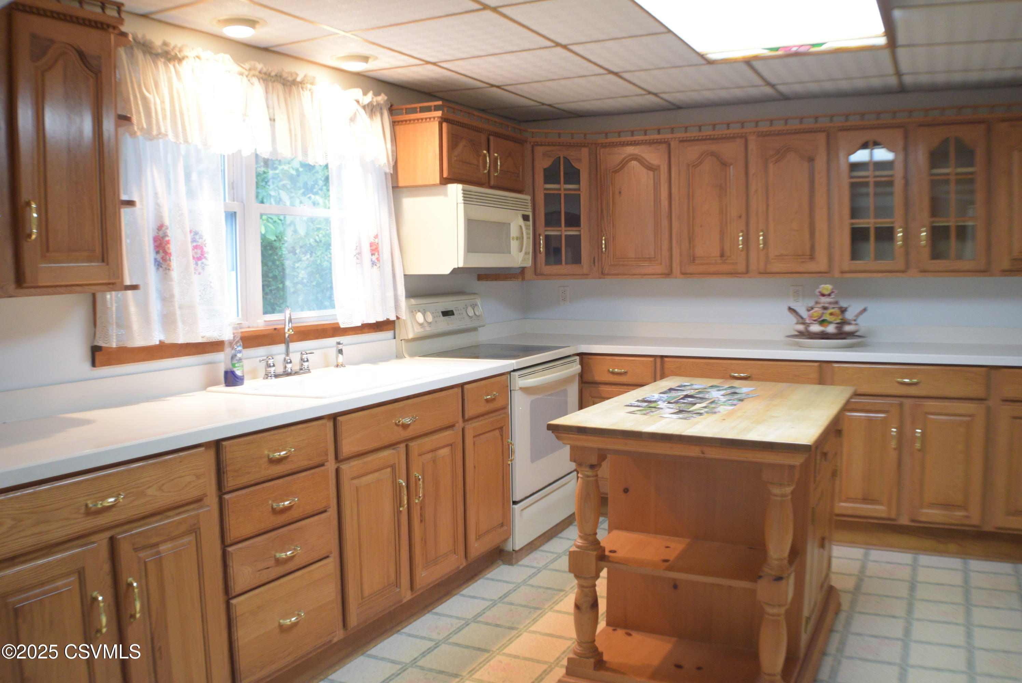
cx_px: 511
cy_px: 342
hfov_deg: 47.9
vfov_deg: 33.1
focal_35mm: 40
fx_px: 1151
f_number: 4
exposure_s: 1/40
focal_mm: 27
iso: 1400
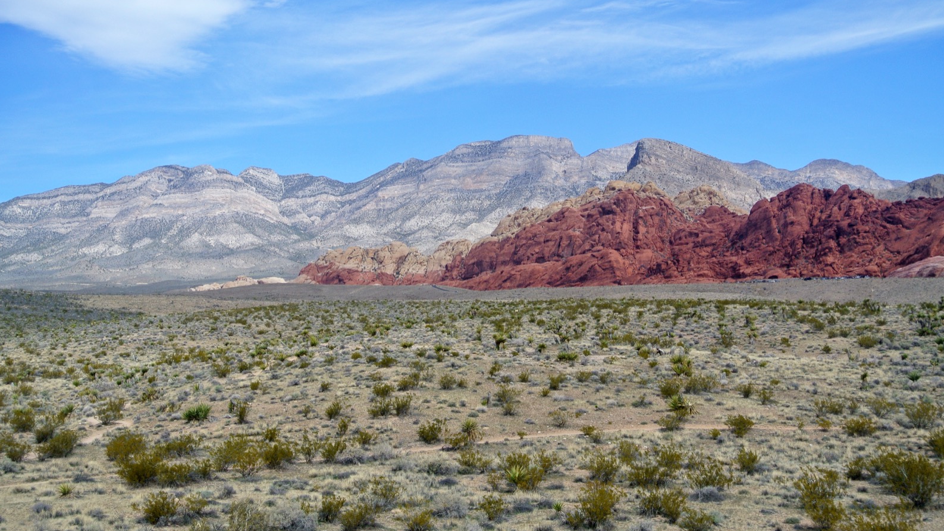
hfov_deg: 37.9
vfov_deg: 21.8
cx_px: 471
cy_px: 286
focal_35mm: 55
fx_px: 1376
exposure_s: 1/640
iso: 100
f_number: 4.8
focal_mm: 19.6
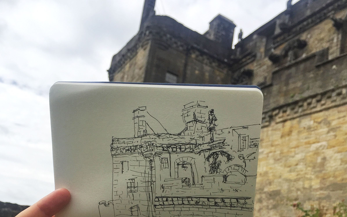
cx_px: 173
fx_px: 397
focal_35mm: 42
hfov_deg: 47.2
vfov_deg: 28.9
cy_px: 209
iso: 32
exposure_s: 1/2083
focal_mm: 4.15
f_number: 2.2
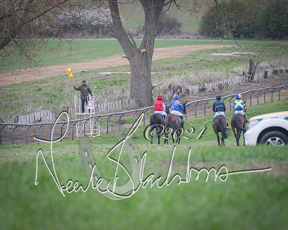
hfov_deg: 3.5
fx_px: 4693
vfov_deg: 2.8
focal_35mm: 551
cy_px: 99
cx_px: 98
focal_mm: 200
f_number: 4
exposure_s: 1/1000
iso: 1600
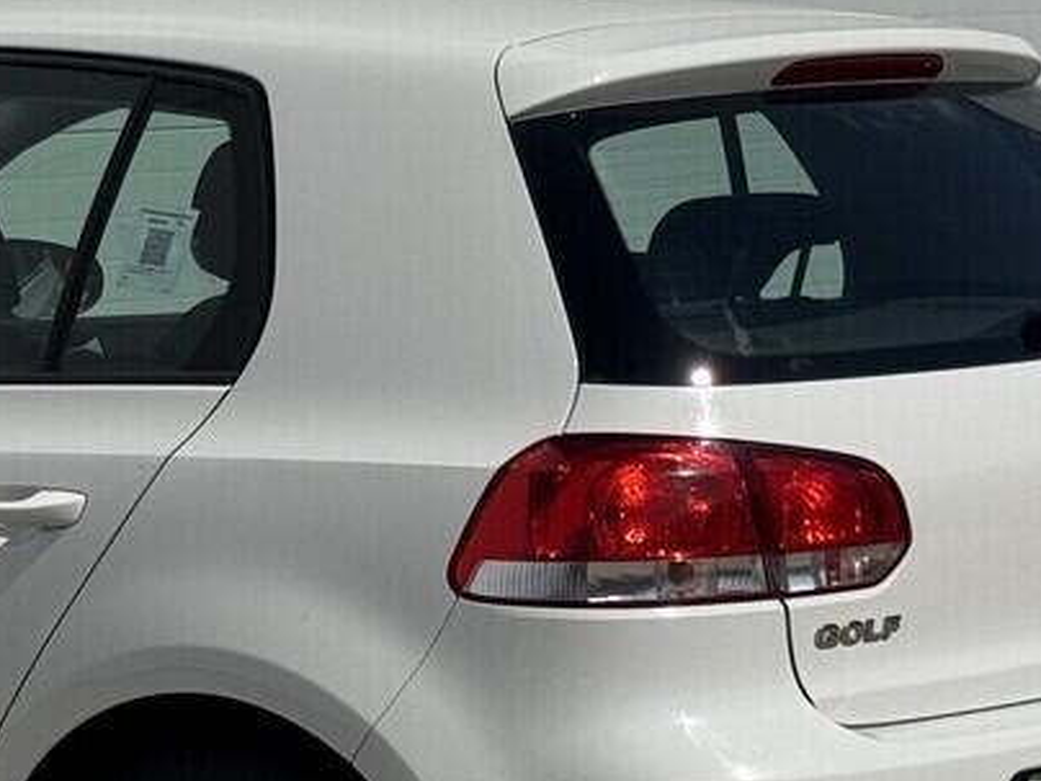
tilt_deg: -4.9
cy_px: 472
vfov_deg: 8.7
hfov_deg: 11.5
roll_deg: +1.7
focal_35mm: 171
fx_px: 5142
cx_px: 134
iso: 64
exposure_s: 1/15385
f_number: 1.78
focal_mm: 6.76
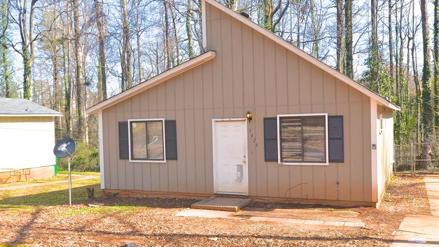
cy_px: 130
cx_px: 218
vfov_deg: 31.2
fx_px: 442
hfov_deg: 52.8
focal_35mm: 38
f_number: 8
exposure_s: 1/250
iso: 100
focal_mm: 24
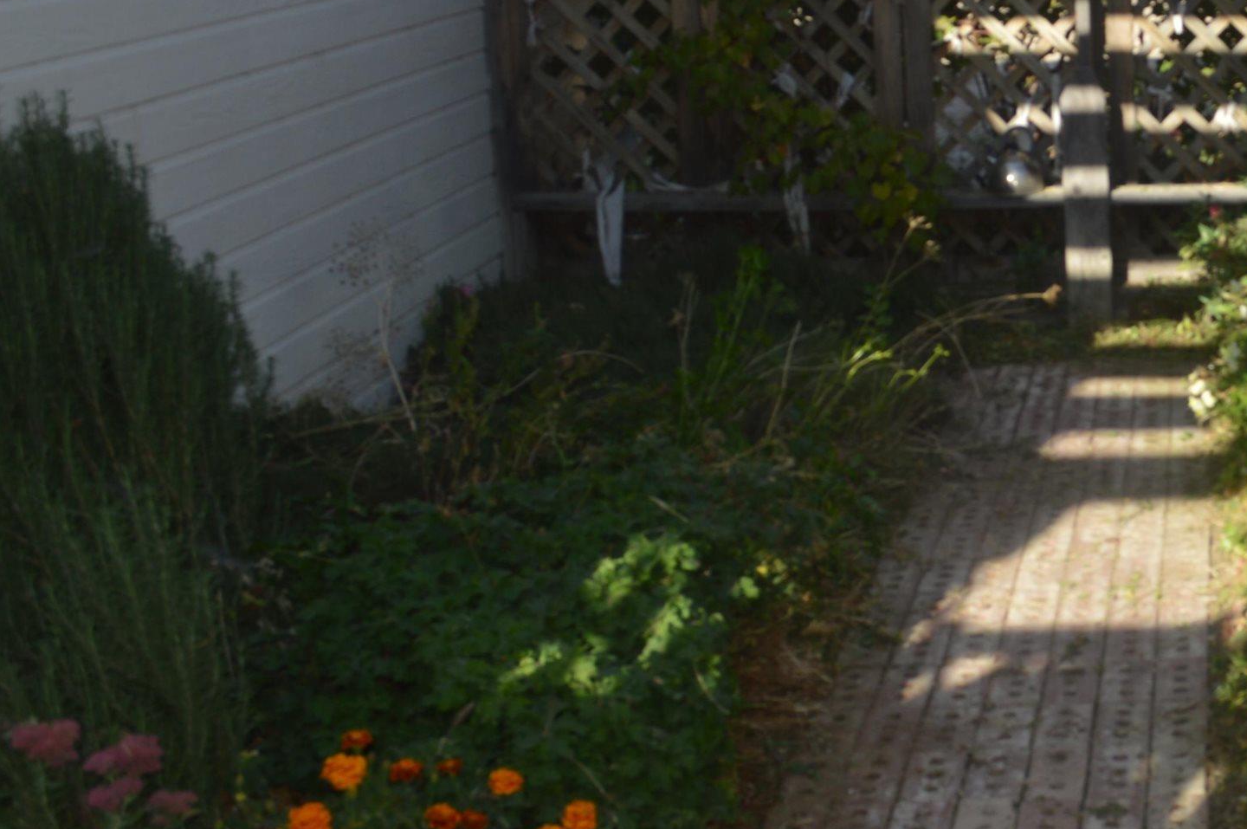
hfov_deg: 29.1
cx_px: 1287
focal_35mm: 64
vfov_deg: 21.1
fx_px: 2215
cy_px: 275
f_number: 7.1
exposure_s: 1/200
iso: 100
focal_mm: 20
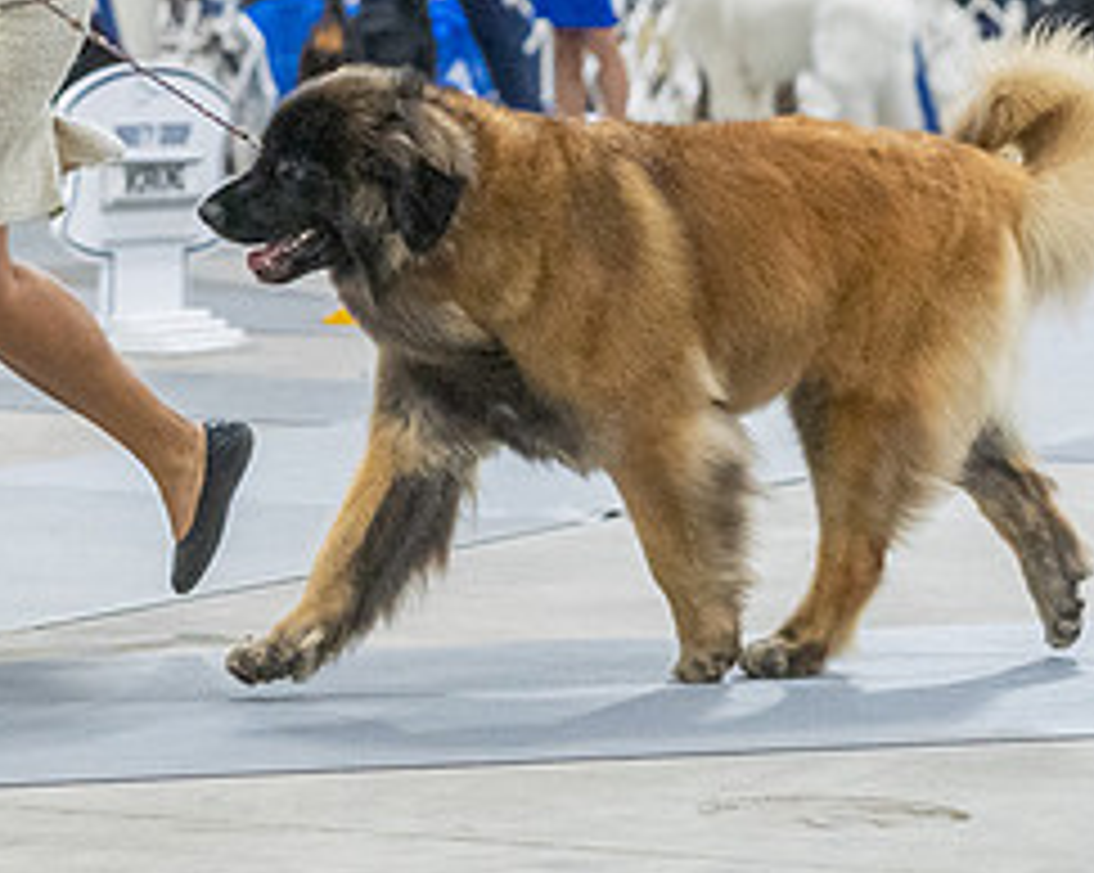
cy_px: -14
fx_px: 7603
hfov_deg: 8.2
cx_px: 272
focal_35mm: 235
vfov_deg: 6.6
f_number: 3.2
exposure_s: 1/320
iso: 6400
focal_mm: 90
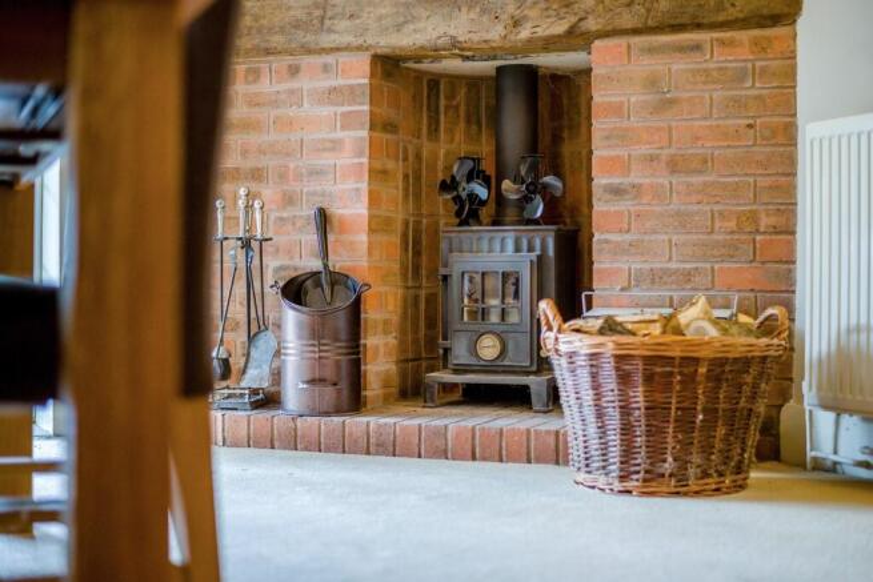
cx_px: 436
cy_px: 291
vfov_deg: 27.0
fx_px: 1213
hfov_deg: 39.6
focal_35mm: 50
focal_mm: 50
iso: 500
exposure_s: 1/100
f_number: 1.8
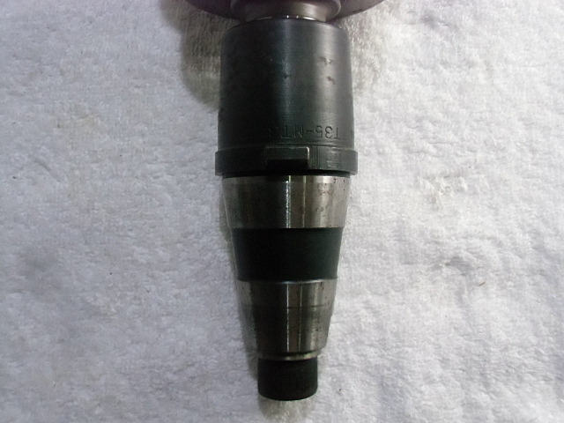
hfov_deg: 55.4
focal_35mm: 33
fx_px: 538
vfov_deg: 42.9
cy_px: 212
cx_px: 282
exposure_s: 1/125
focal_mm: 5.93
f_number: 3.7
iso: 800
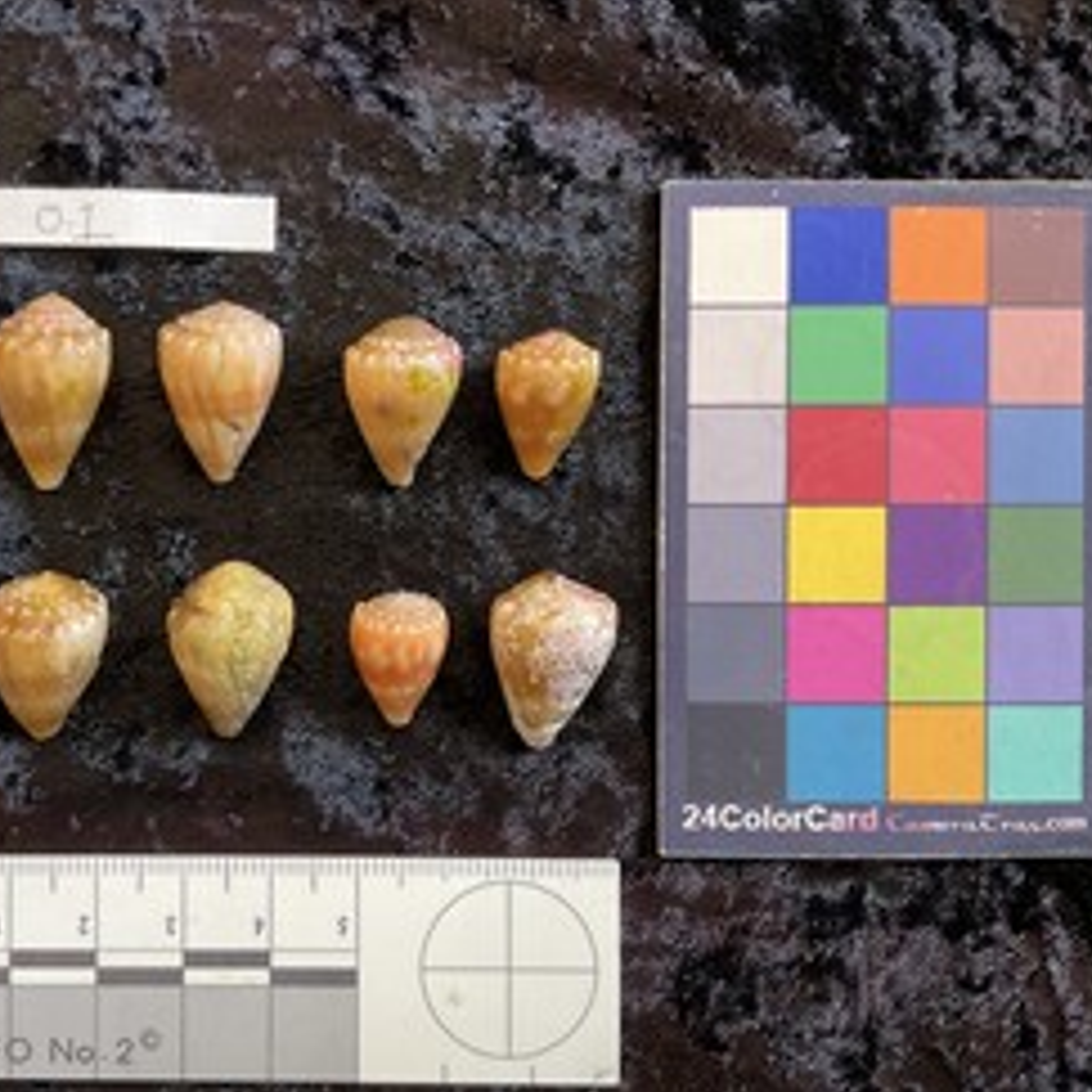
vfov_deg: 44.9
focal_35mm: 37
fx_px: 1321
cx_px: 360
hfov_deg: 44.2
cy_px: 586
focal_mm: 3
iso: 40
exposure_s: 1/60
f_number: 1.8
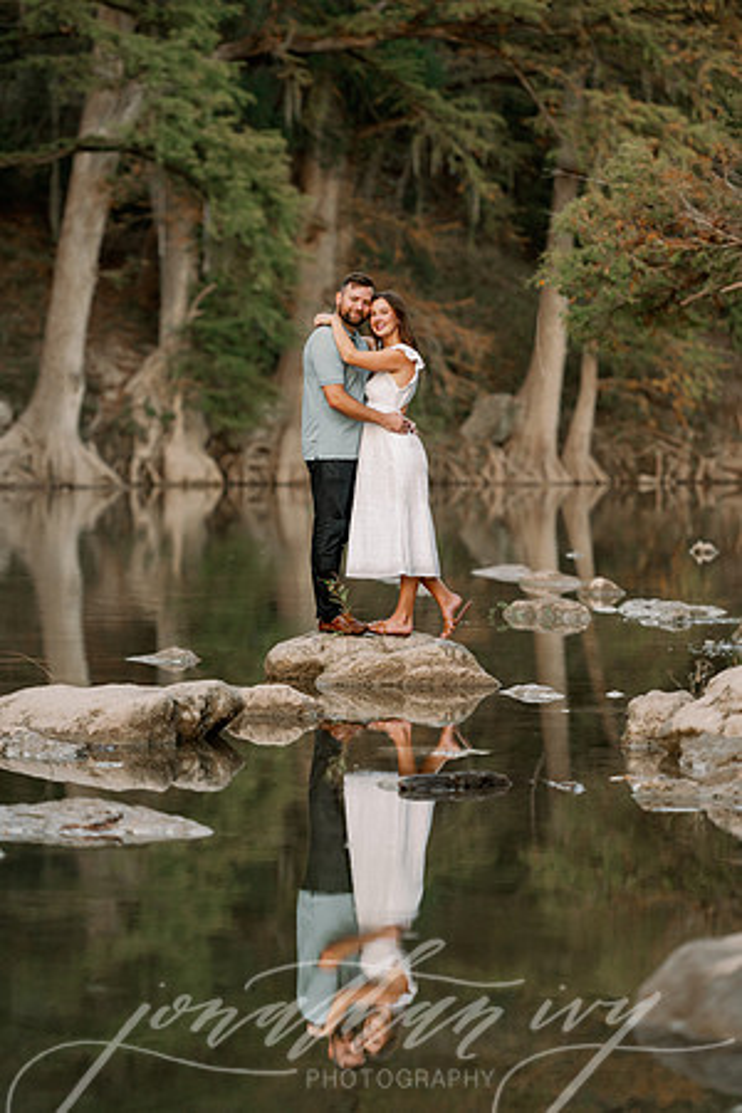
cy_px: 556
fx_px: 4173
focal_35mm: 135
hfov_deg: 10.2
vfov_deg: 15.2
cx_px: 371
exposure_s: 1/160
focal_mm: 135
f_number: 2.8
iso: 320
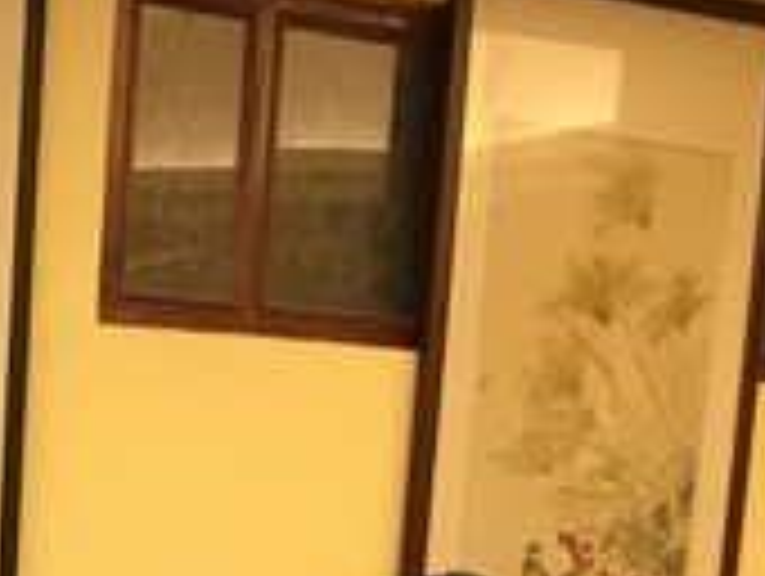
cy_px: 1058
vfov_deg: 12.4
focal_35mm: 109
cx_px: -198
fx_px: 2412
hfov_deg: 17.1
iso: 125
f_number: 2.2
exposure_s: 1/33
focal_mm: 4.15
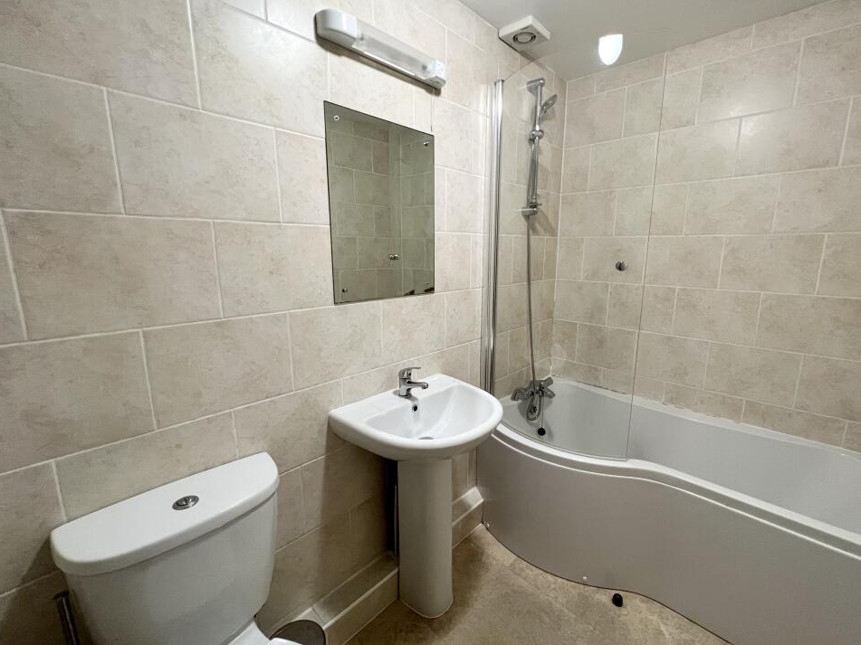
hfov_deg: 101.9
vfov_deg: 85.7
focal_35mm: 14
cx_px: 460
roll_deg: -0.4
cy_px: 318
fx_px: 348
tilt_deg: -10.1
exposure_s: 1/50
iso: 250
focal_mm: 1.57
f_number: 1.8
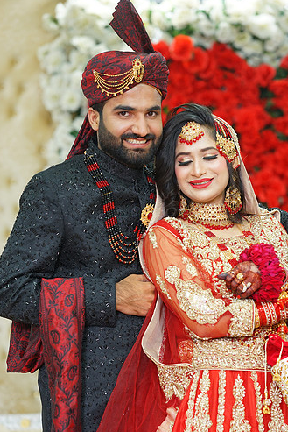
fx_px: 1199
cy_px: 235
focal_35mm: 100
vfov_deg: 20.4
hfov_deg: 13.7
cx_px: 165
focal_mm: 85
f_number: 2.5
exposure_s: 1/160
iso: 640
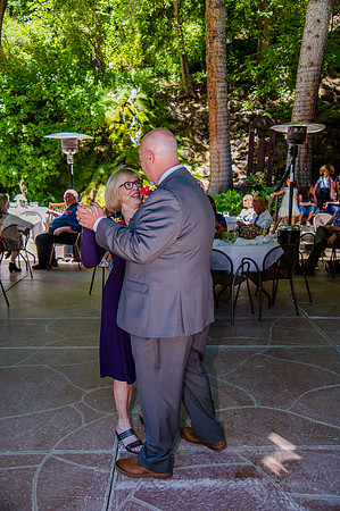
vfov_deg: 54.5
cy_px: 256
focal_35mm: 35
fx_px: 497
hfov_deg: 37.8
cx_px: 170
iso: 320
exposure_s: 1/320
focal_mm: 35
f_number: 4.5
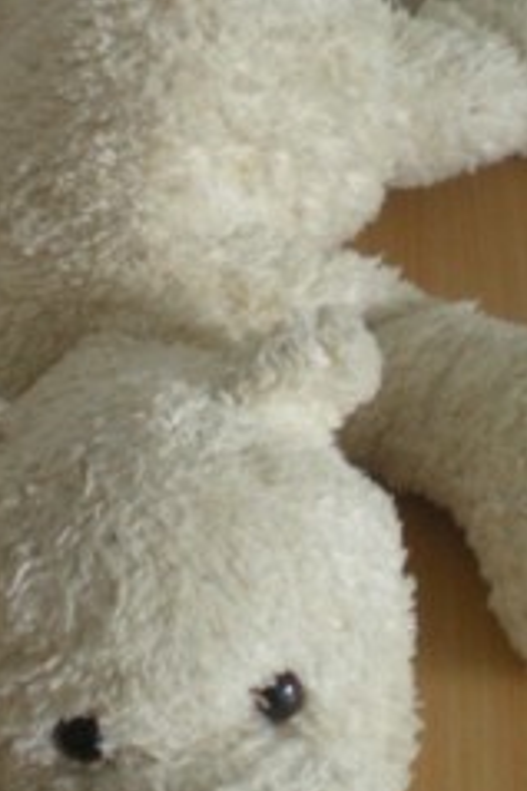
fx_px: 1891
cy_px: 222
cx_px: 152
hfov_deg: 15.8
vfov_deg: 23.5
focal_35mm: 86
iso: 254
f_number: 3.1
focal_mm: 6.3
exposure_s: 1/8
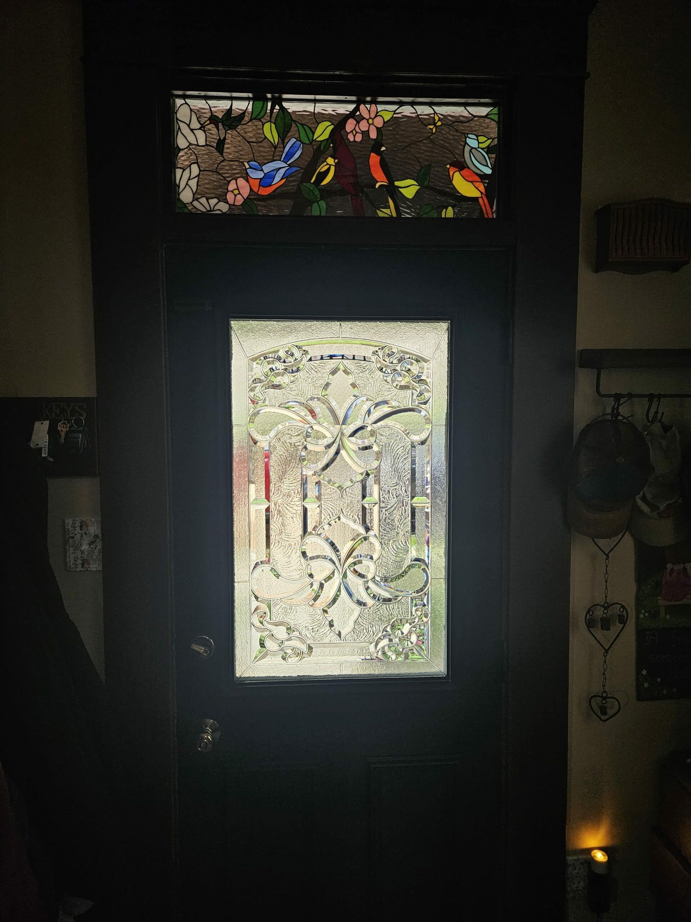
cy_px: 461
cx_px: 346
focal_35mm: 23
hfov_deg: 58.9
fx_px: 612
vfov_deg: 73.9
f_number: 1.8
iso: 400
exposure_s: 1/170
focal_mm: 5.4
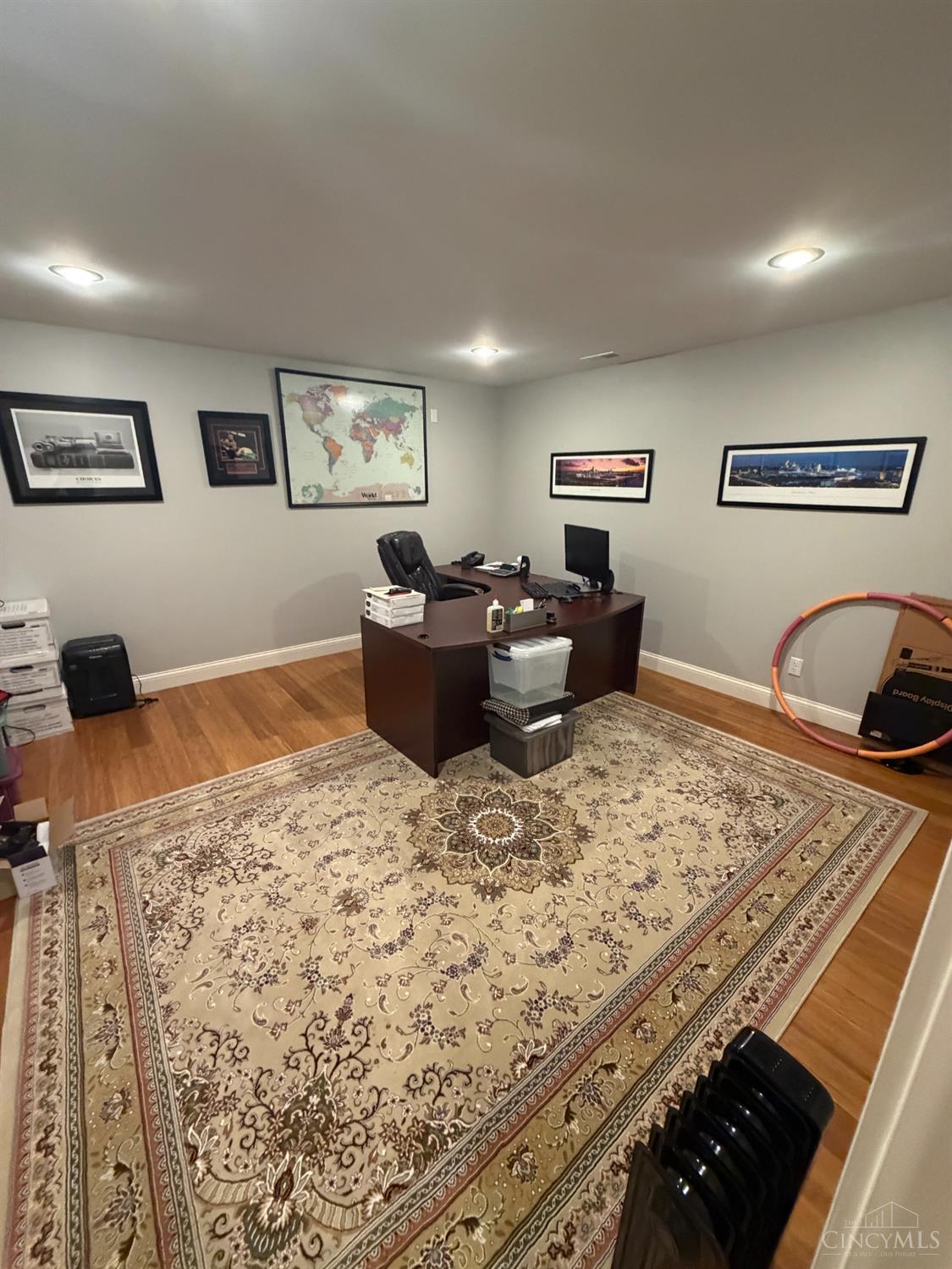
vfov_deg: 102.0
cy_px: 634
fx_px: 513
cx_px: 476
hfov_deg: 85.7
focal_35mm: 14
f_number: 2.2
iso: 640
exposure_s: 1/60
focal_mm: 2.22
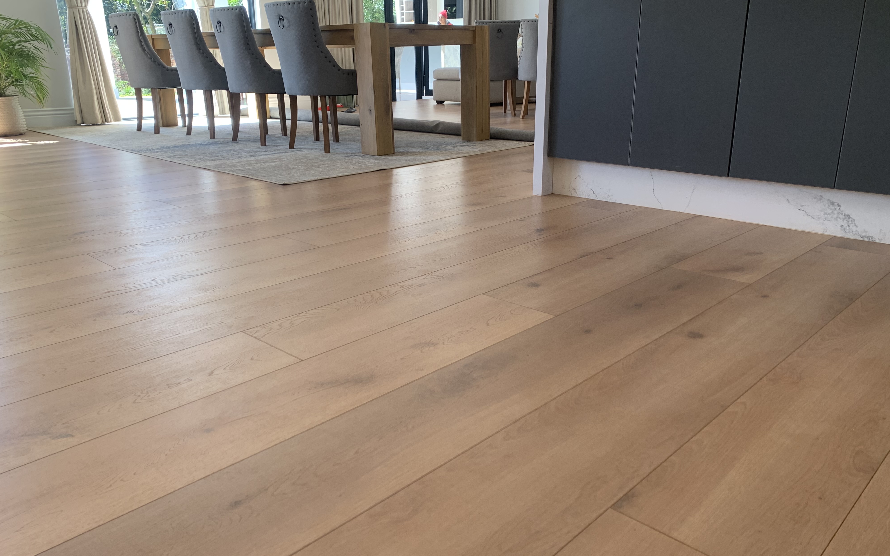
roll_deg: +1.1
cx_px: 448
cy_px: 286
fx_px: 679
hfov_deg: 66.5
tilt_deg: -17.1
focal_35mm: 28
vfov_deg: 44.5
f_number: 1.8
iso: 50
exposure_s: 1/121
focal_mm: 4.25
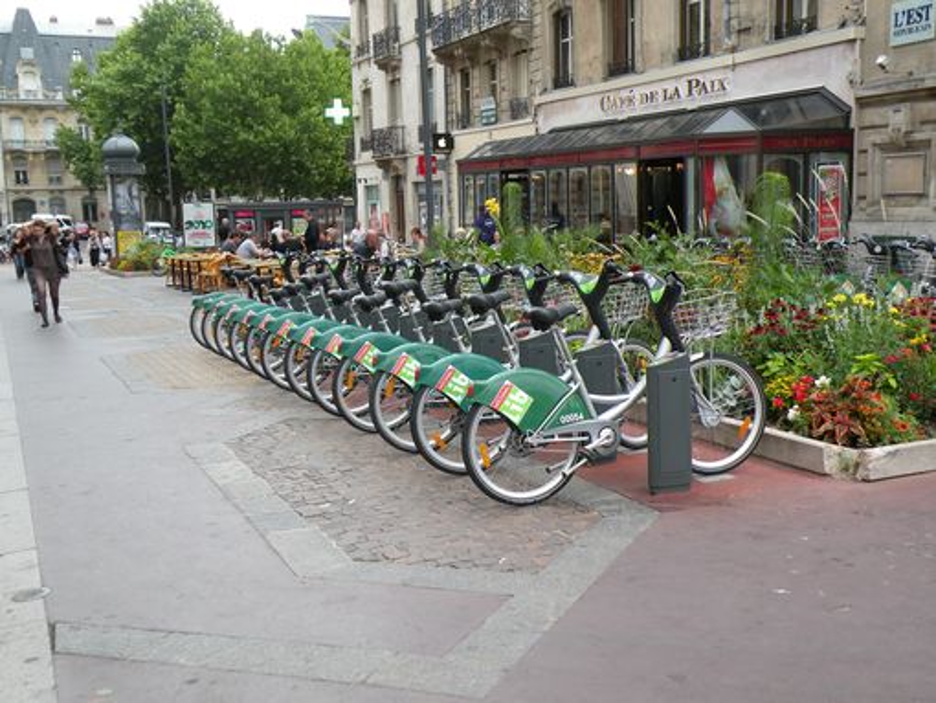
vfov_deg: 34.4
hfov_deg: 44.8
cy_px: 352
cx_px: 468
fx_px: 1136
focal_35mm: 42
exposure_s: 1/65.1
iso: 64
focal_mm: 7.4
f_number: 3.2
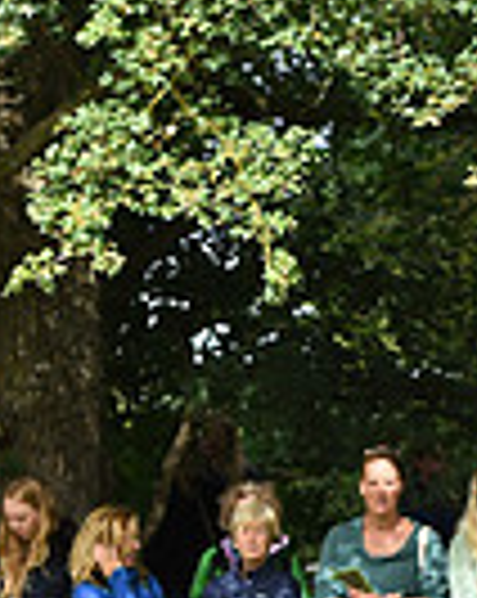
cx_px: 950
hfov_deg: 5.3
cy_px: 683
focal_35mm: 287
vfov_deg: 6.7
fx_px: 5076
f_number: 3.5
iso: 360
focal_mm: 70
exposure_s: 1/1250
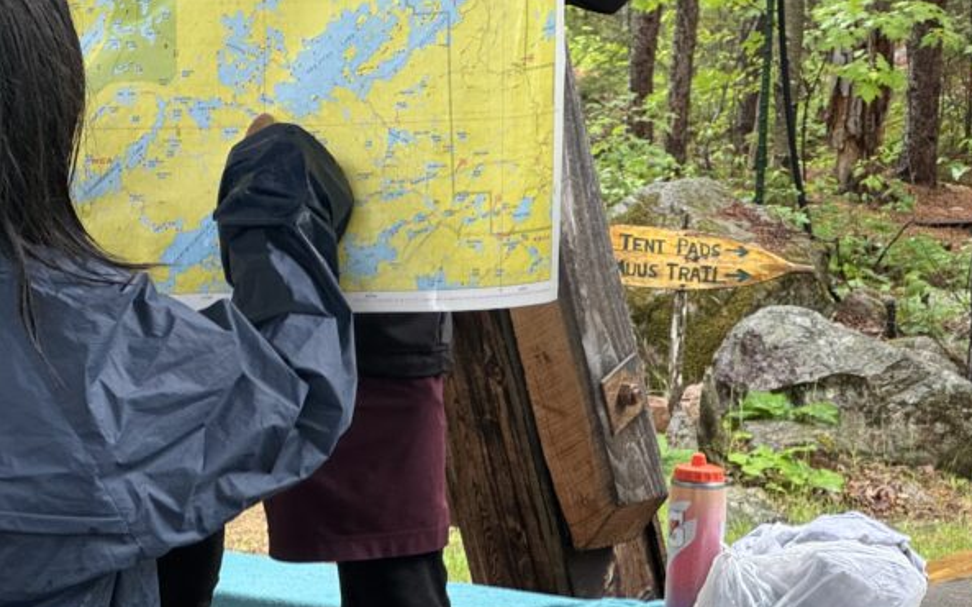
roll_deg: -2.0
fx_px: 3733
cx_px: 182
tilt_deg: -4.1
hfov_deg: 14.7
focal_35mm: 141
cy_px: 102
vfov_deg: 9.3
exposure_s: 1/99
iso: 100
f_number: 2.8
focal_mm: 9
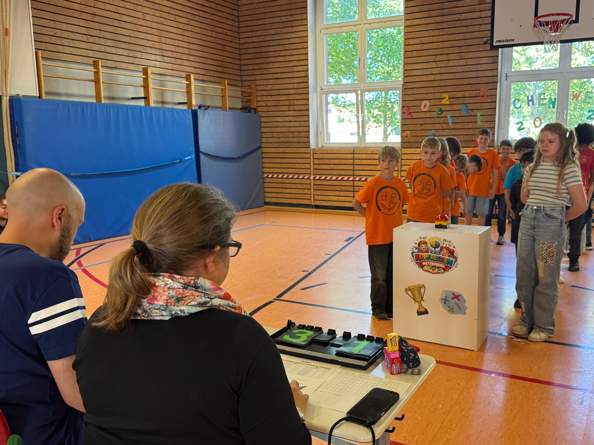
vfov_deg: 56.8
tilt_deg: -9.1
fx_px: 412
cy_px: 222
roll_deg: -0.1
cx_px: 297
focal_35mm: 24
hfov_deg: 71.6
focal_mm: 6.76
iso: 200
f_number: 1.78
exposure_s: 1/121
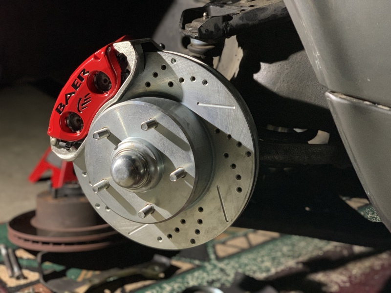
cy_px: 146
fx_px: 587
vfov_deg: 28.0
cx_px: 196
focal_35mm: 52
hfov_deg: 36.8
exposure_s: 1/60
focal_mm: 6
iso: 200
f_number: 2.4
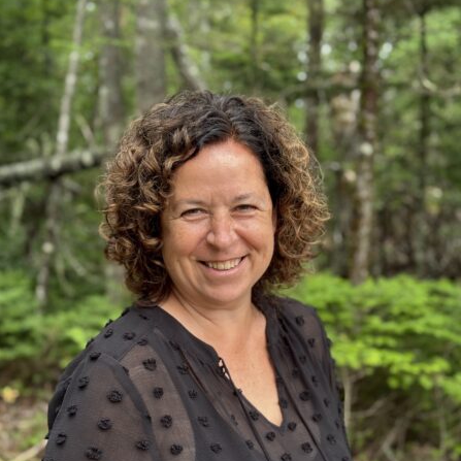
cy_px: 297
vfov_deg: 29.9
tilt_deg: -9.8
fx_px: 859
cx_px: 231
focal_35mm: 57
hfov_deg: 30.0
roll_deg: -1.5
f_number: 1.78
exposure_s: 1/535
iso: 64
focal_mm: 6.76
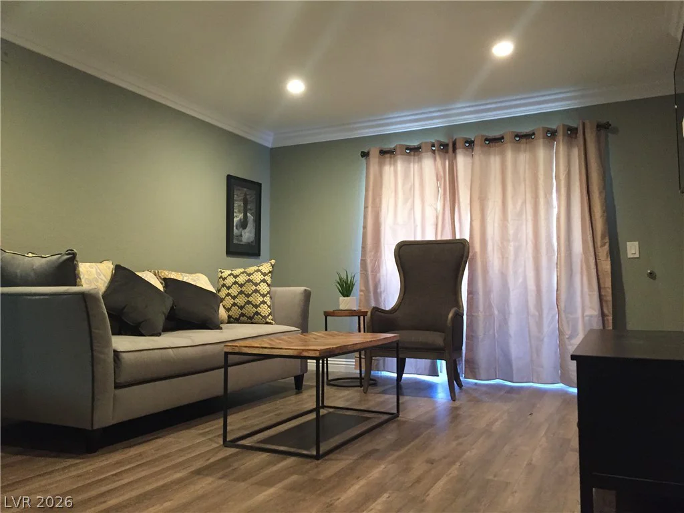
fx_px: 573
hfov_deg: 61.7
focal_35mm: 29
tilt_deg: +2.5
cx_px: 342
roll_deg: +1.5
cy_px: 256
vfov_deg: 48.2
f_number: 2.2
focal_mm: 4.15
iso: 250
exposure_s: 1/24
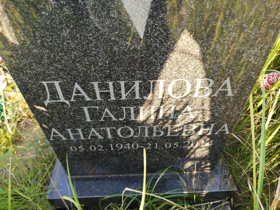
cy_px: 105
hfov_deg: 71.6
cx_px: 140
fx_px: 194
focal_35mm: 24
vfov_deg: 56.8
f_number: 1.7
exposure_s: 1/100
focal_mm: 5.31
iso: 80
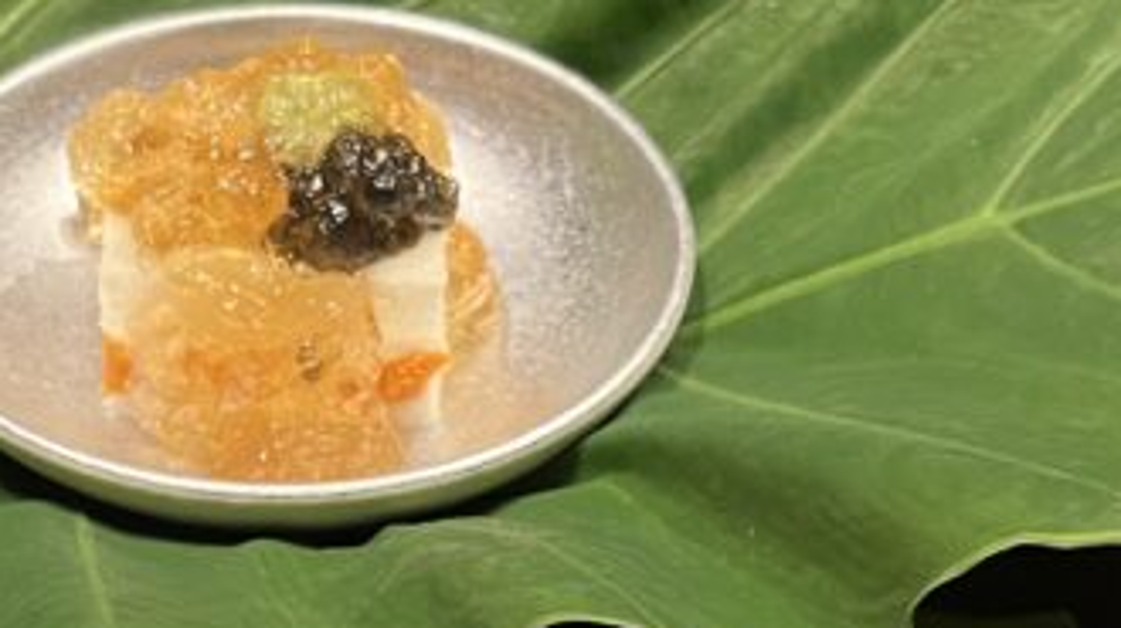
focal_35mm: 88
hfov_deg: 24.2
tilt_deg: -47.0
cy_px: 950
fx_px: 2614
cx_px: 428
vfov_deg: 13.0
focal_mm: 5.1
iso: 400
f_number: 1.6
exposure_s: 1/55
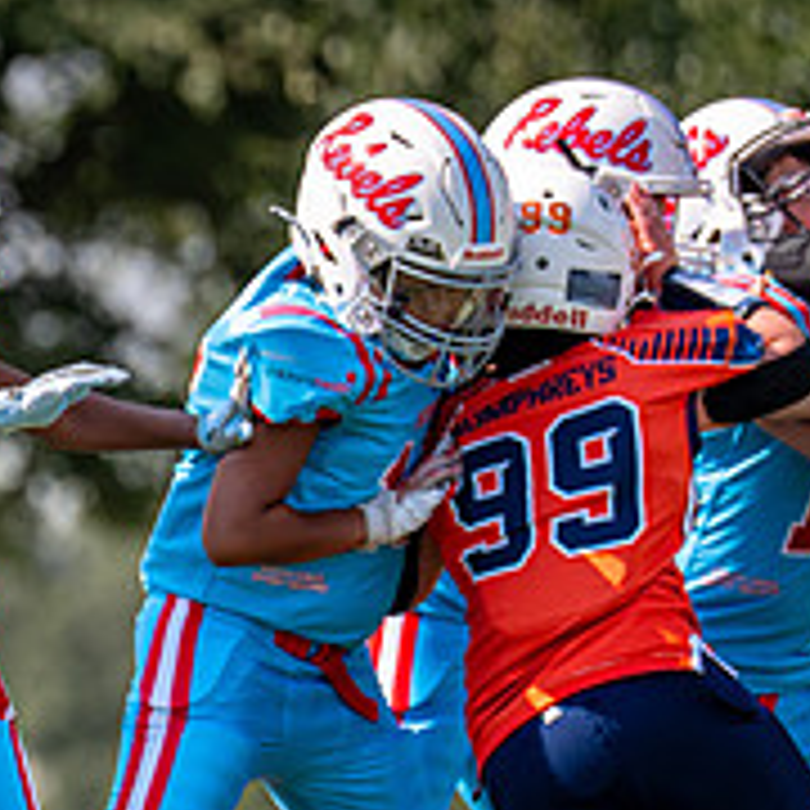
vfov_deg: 2.0
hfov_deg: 2.0
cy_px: 617
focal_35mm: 886
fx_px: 23456
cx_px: -499
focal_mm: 200
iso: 125
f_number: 2.8
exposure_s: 1/2000
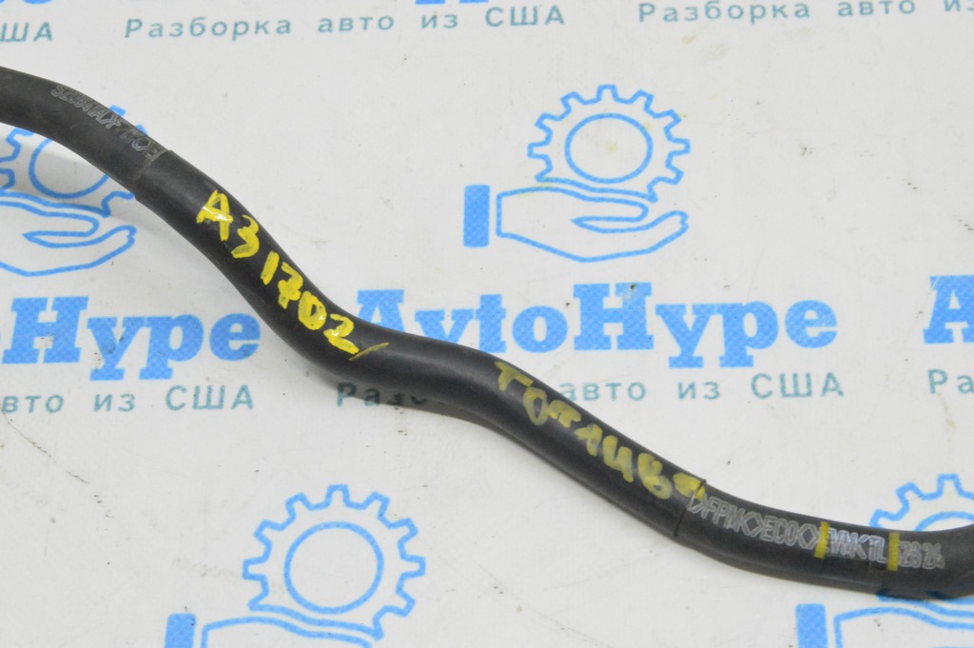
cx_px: 487
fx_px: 1865
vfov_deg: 19.7
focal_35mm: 69
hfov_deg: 29.3
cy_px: 324
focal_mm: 46
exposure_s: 1/15
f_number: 20
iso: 6400
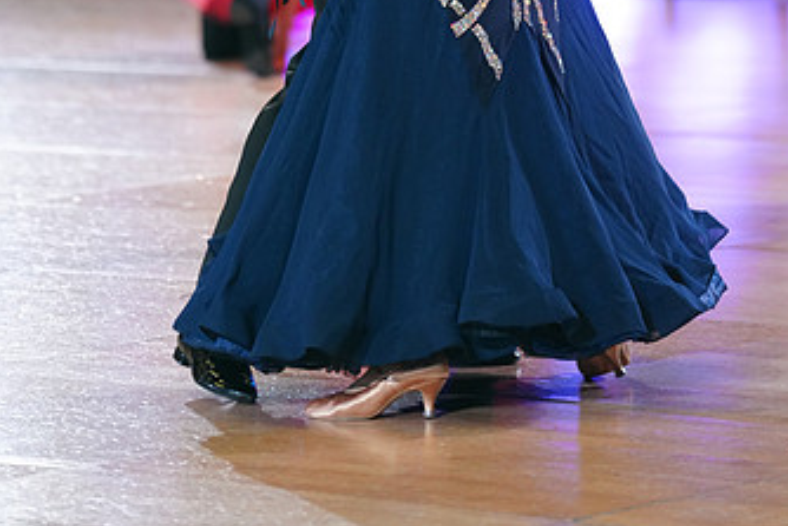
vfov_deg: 4.9
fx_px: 6153
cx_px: 369
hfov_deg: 7.3
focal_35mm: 281
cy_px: -144
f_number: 2.8
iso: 2000
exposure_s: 1/400
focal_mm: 162
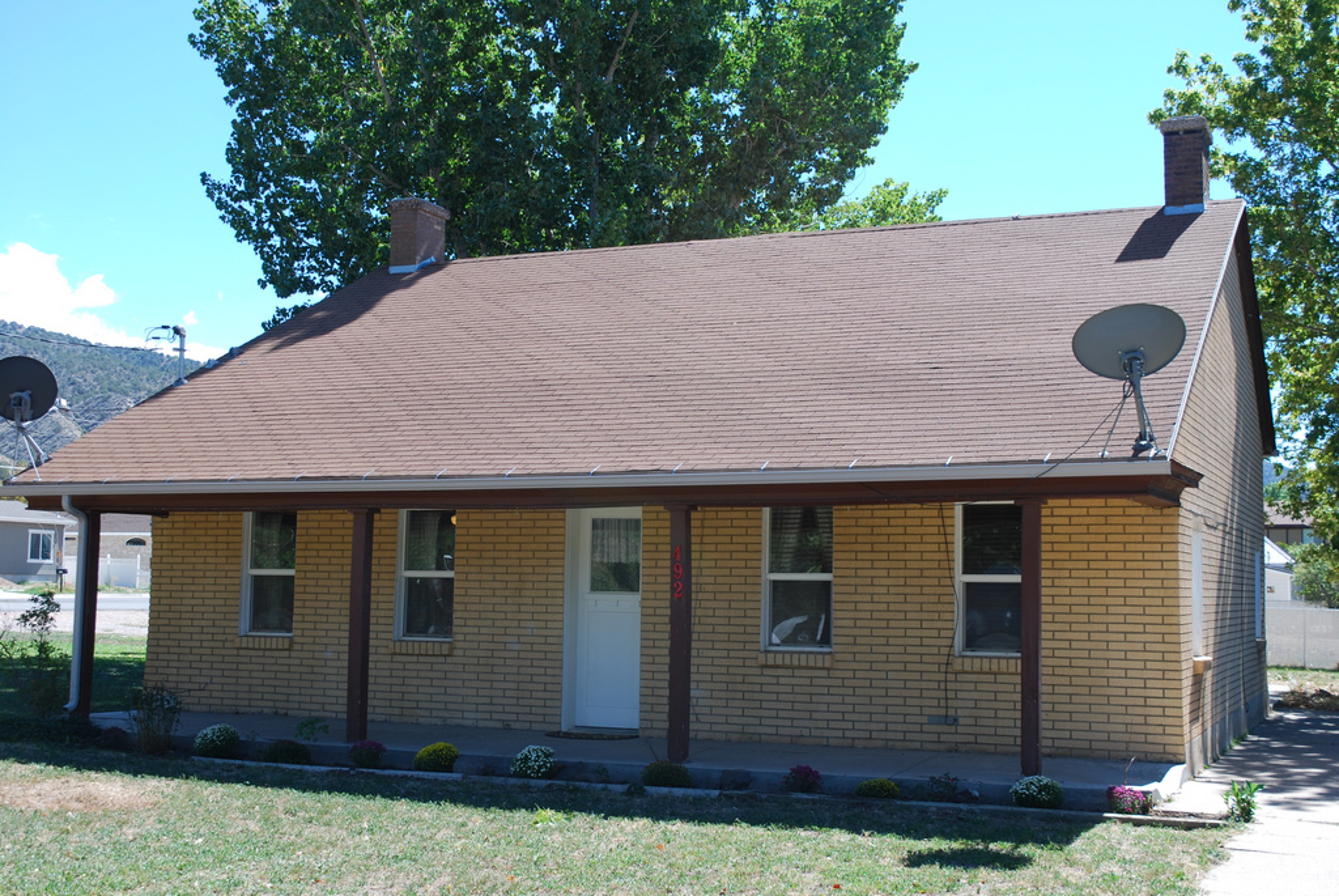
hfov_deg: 44.9
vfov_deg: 30.9
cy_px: 448
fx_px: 1620
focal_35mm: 44
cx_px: 670
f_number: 5.6
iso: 100
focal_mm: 29
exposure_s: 1/125
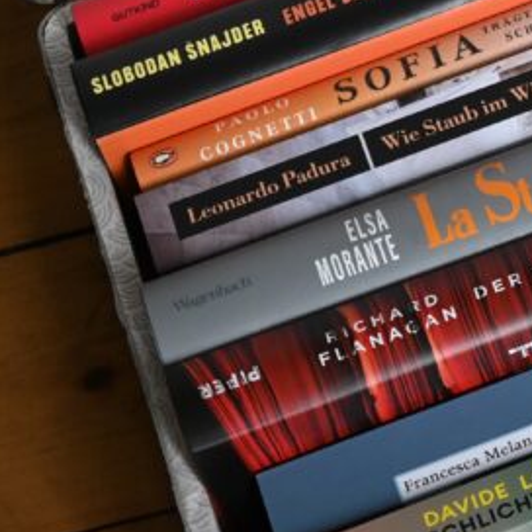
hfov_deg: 8.0
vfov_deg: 8.1
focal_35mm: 216
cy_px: -77
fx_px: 3749
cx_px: 714
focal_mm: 45
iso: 640
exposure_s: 1/125
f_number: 6
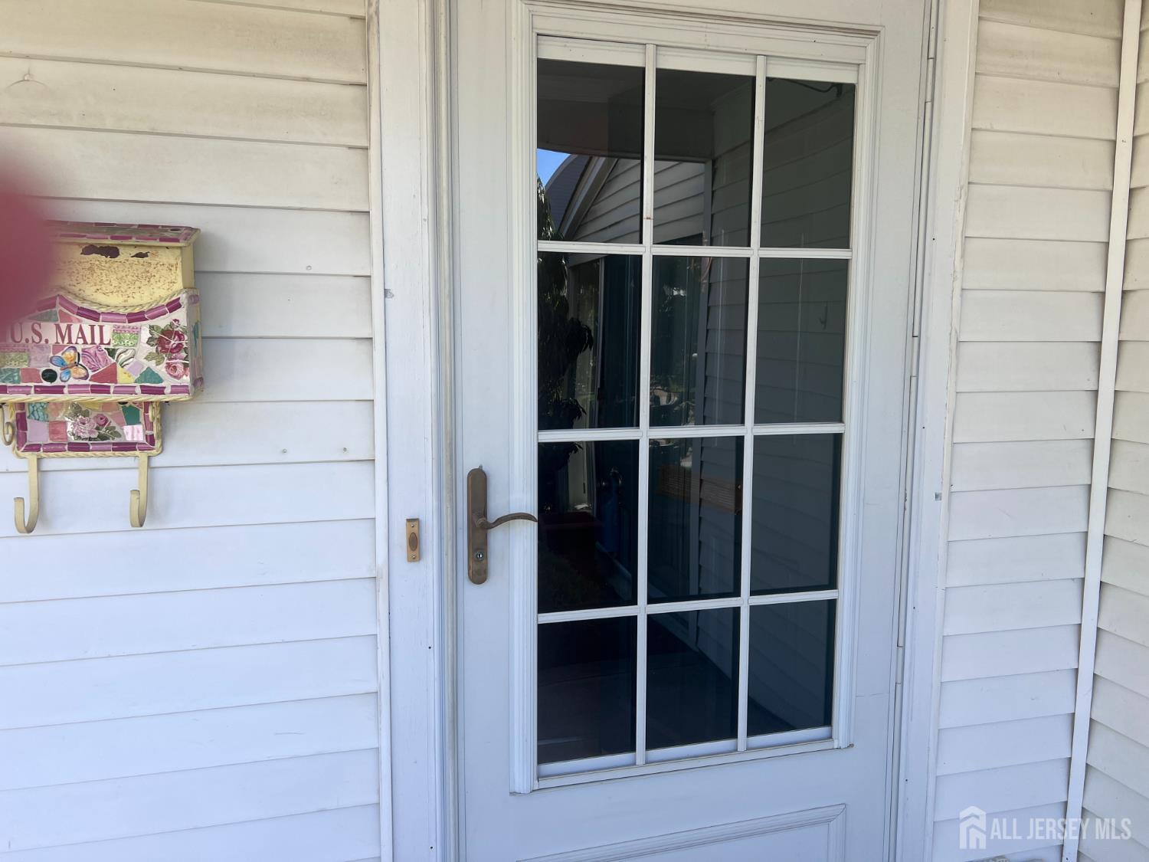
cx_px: 574
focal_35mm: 26
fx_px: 863
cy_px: 431
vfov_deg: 53.1
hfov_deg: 67.3
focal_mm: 5.7
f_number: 1.5
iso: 50
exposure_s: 1/658
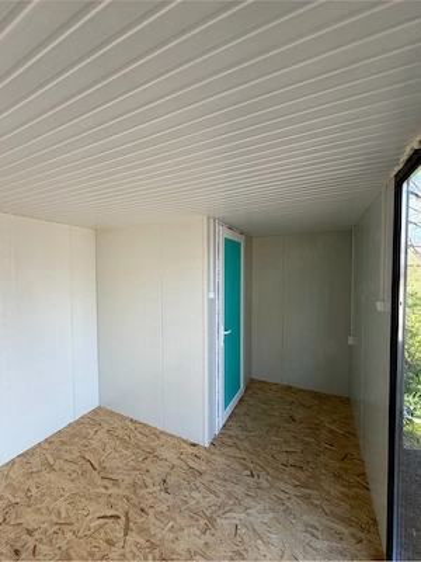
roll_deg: -0.9
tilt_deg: +0.1
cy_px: 281
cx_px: 210
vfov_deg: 102.1
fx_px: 227
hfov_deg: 85.7
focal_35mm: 14
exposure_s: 1/121
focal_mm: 2.22
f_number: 2.2
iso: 64
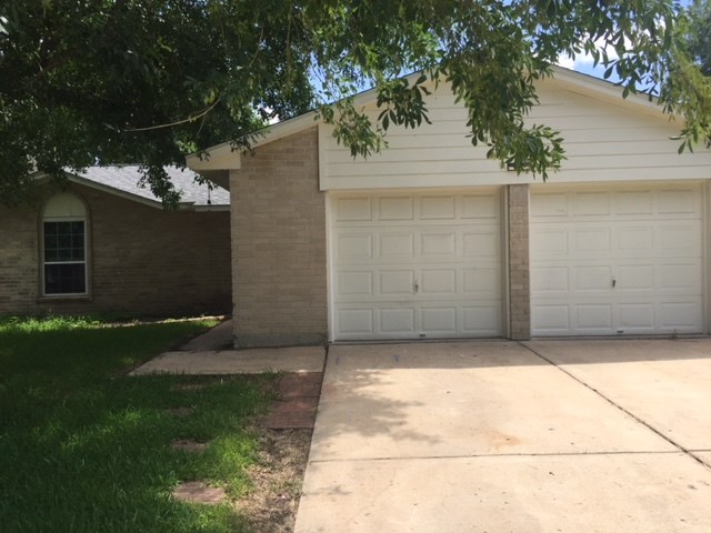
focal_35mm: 29
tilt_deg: +0.4
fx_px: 596
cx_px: 356
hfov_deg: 61.7
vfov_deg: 48.2
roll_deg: -0.6
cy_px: 266
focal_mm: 4.15
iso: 32
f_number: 2.2
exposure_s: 1/1236
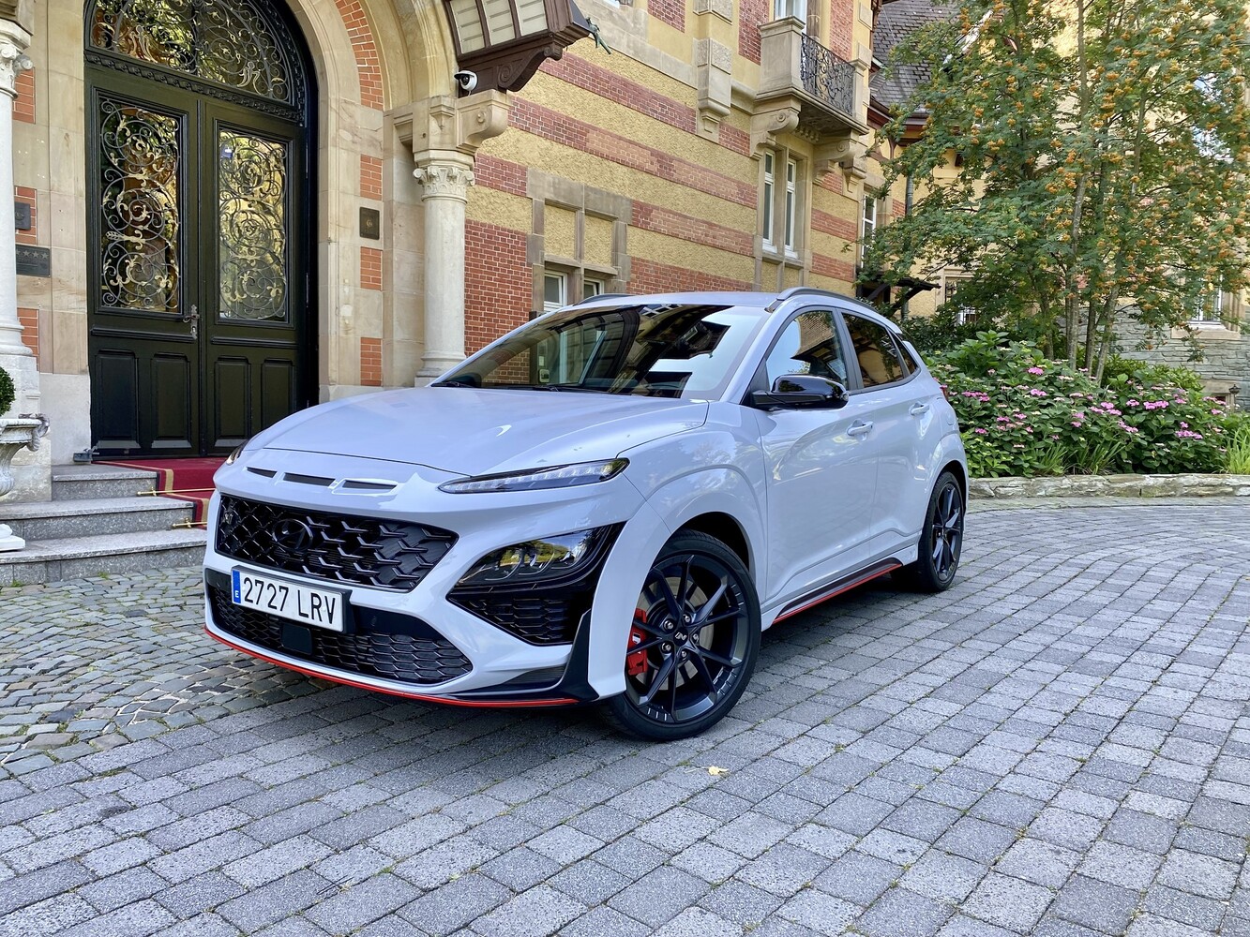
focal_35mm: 26
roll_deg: -0.7
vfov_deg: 53.1
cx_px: 625
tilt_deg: -2.8
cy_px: 468
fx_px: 939
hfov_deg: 67.3
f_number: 1.8
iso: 40
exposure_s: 1/121
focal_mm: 4.25
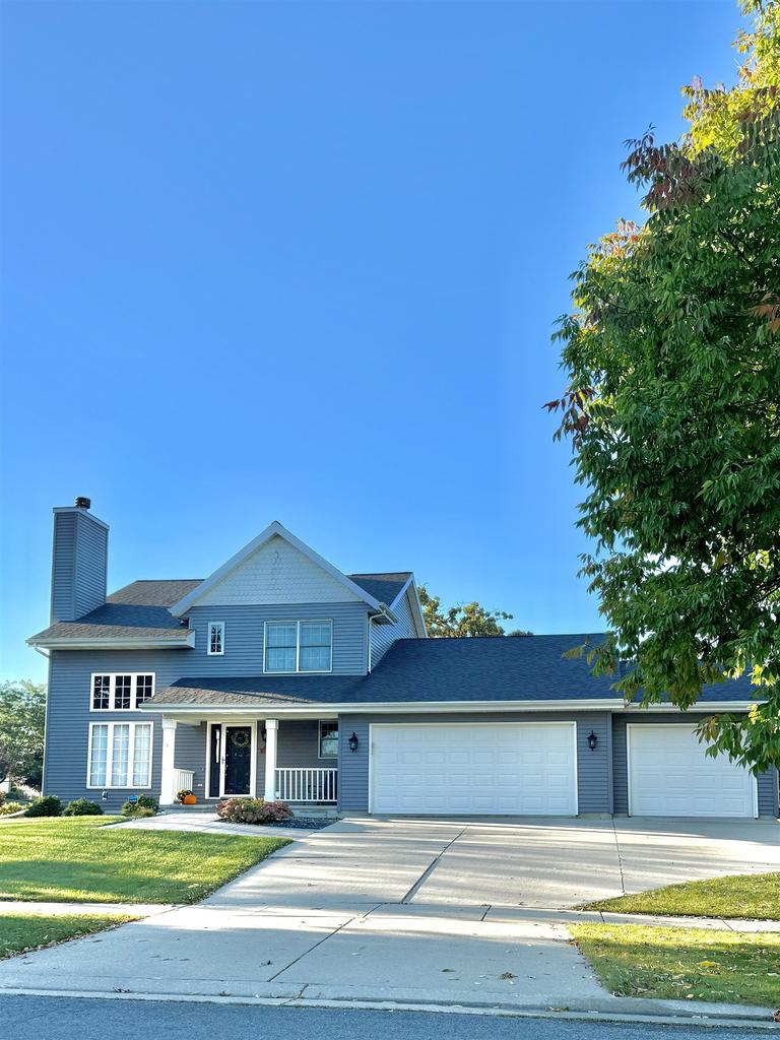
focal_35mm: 24
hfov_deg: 56.8
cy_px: 520
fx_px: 721
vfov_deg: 71.6
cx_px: 390
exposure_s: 1/1637
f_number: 1.78
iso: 80
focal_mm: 6.76
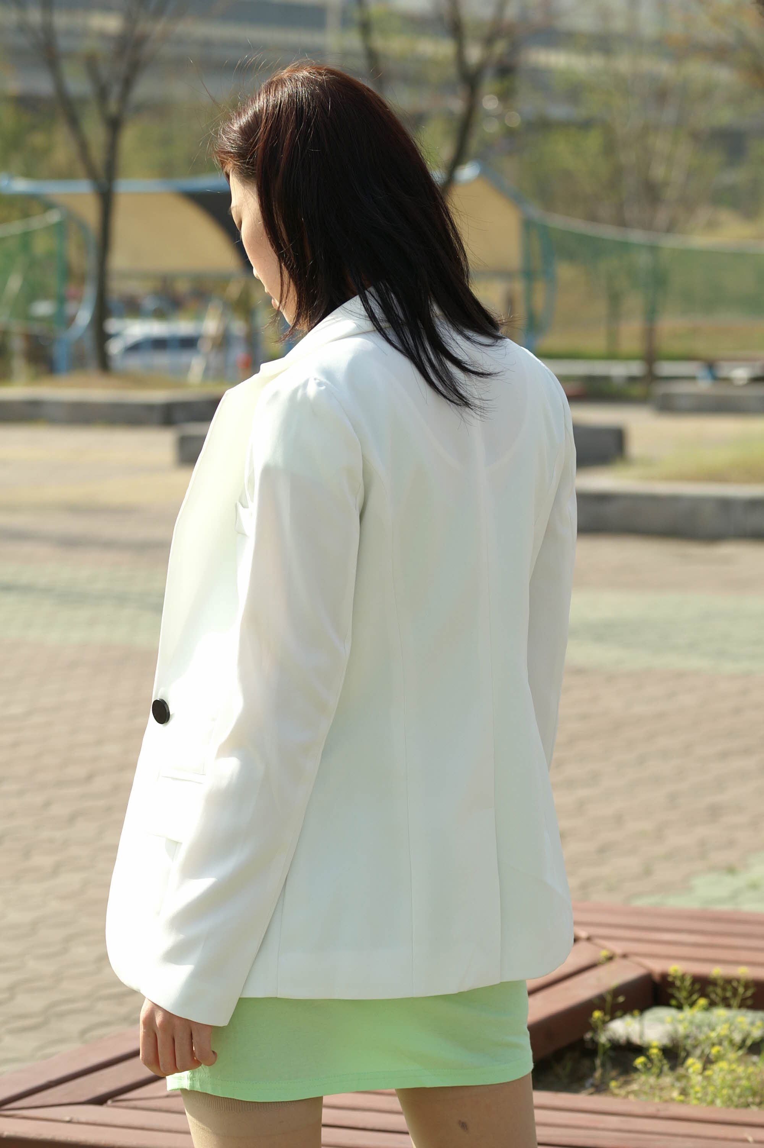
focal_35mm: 120
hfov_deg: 11.4
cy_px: 574
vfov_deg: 17.1
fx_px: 3827
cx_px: 382
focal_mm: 80
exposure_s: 1/400
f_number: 5.6
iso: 100
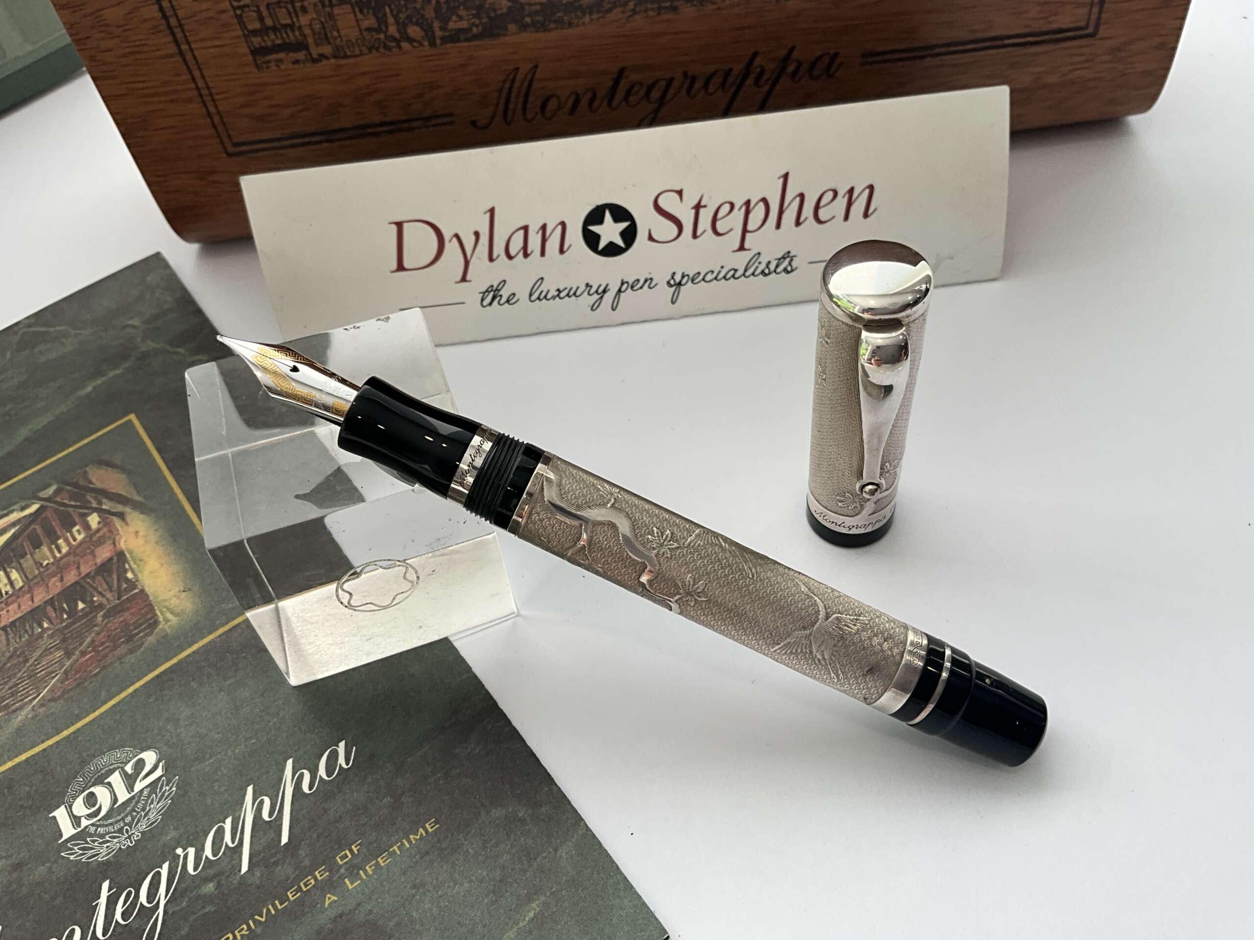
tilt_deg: -51.4
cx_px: 627
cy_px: 470
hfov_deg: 61.7
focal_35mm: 29
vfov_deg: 48.2
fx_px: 1051
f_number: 1.8
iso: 25
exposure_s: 1/100
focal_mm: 3
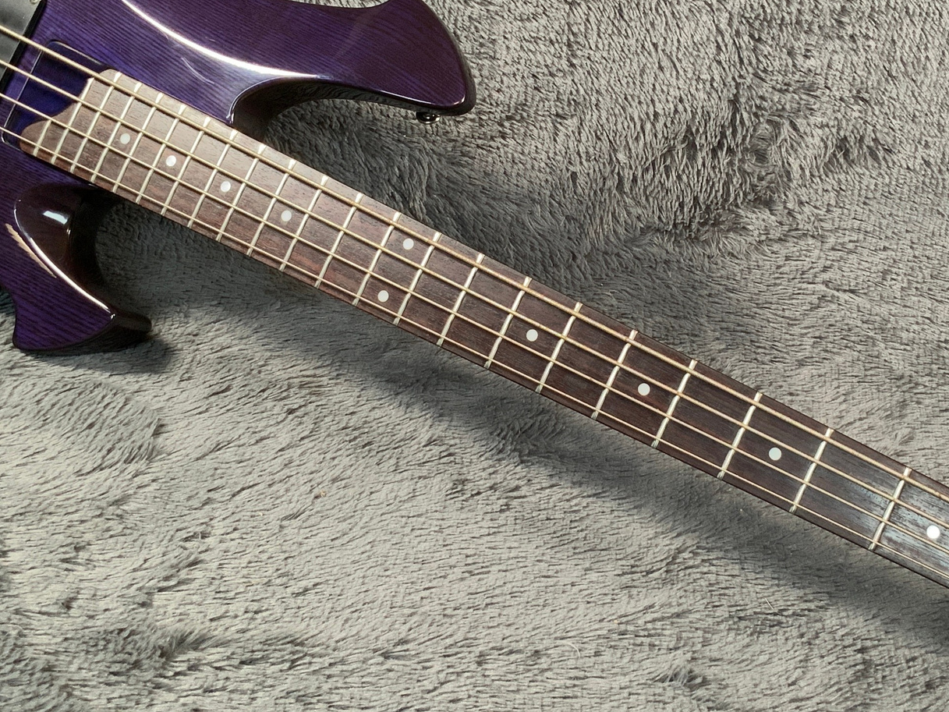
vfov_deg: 24.0
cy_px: 264
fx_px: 1672
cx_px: 593
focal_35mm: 61
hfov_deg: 31.5
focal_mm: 3
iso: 64
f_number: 1.8
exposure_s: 1/104
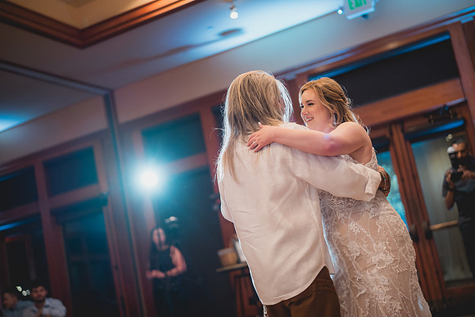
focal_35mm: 50
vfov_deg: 27.0
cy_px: 158
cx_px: 238
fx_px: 660
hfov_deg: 39.6
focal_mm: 50
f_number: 1.4
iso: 1250
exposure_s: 1/400
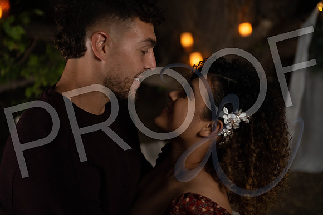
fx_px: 520
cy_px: 108
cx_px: 162
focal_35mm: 58
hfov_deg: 34.5
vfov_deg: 23.4
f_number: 2.8
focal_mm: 58
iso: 640
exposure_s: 1/60
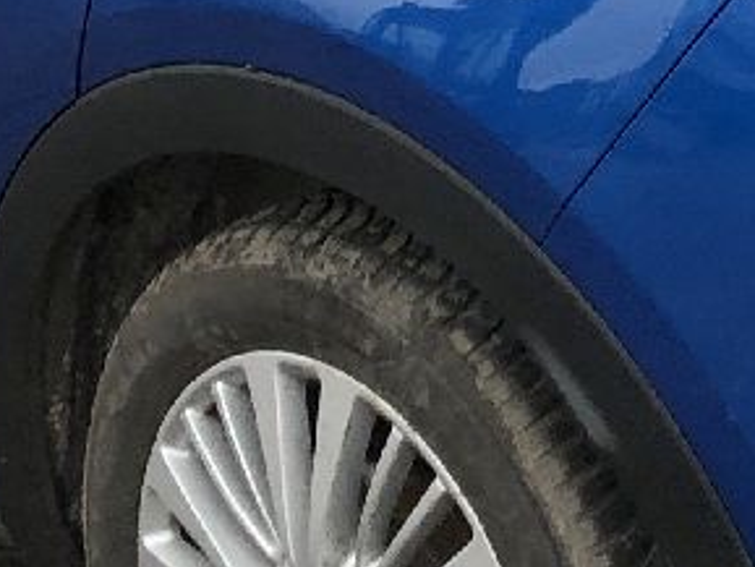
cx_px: 551
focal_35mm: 155
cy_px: -204
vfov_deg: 9.4
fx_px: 3382
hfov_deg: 12.7
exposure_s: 1/30
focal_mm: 3.99
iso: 40
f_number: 1.8
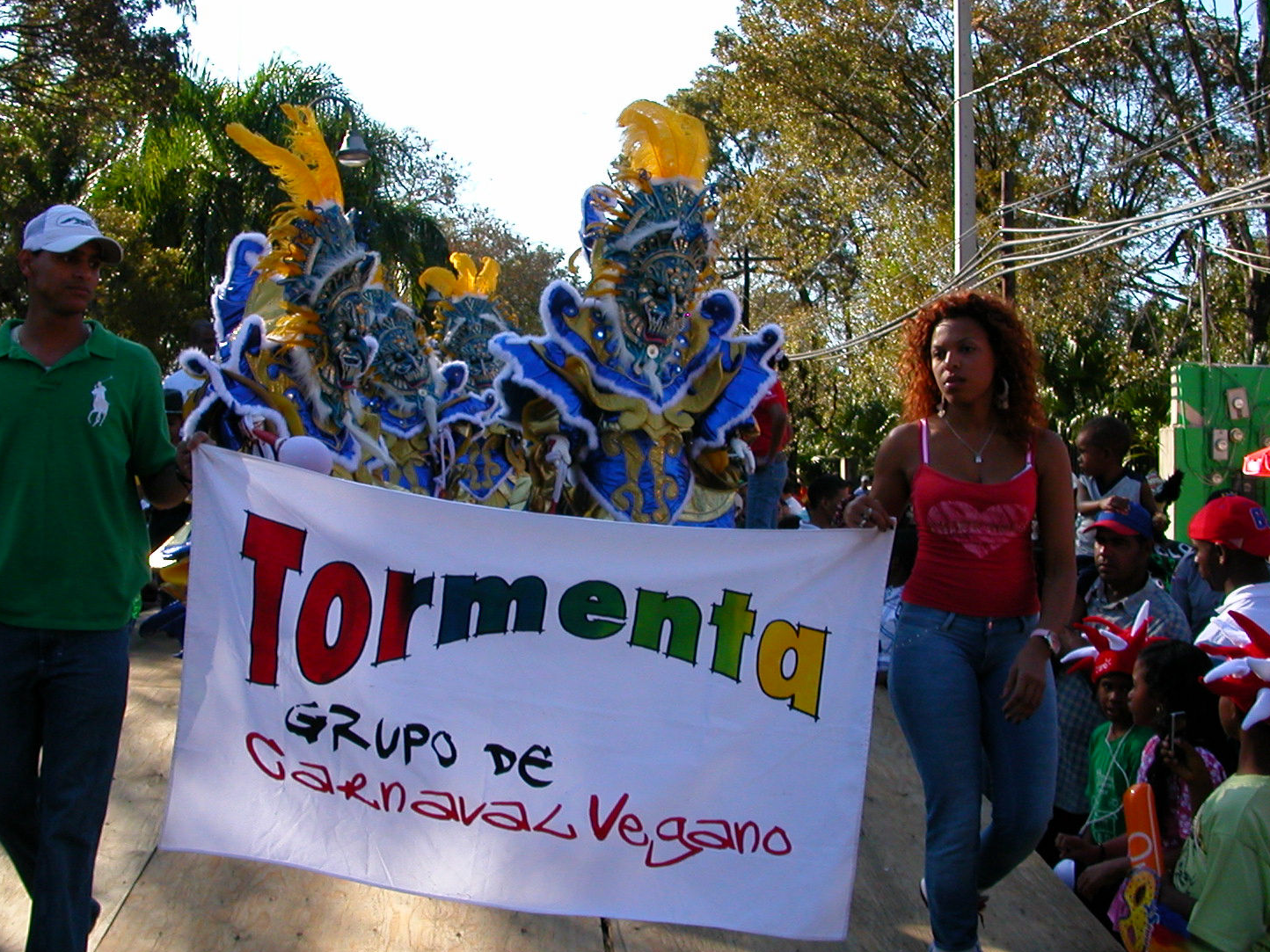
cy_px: 505
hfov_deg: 45.8
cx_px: 603
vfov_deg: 35.1
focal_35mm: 41
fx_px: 1504
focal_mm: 5.6
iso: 100
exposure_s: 1/274
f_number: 4.5
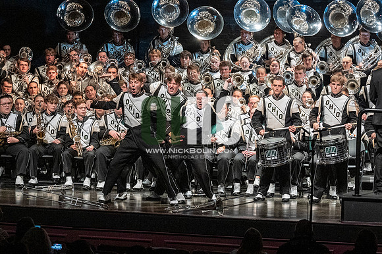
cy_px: 127
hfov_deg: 11.0
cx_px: 191
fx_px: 1983
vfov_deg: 7.3
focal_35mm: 187
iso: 4000
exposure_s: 1/500
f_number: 4
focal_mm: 125
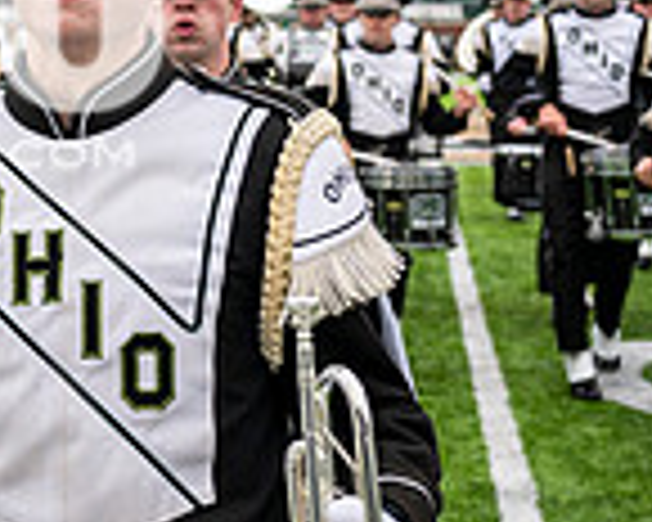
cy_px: -7
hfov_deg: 19.7
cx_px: -175
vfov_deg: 16.7
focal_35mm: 90
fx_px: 1737
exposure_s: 1/500
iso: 100
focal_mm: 24
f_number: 2.8
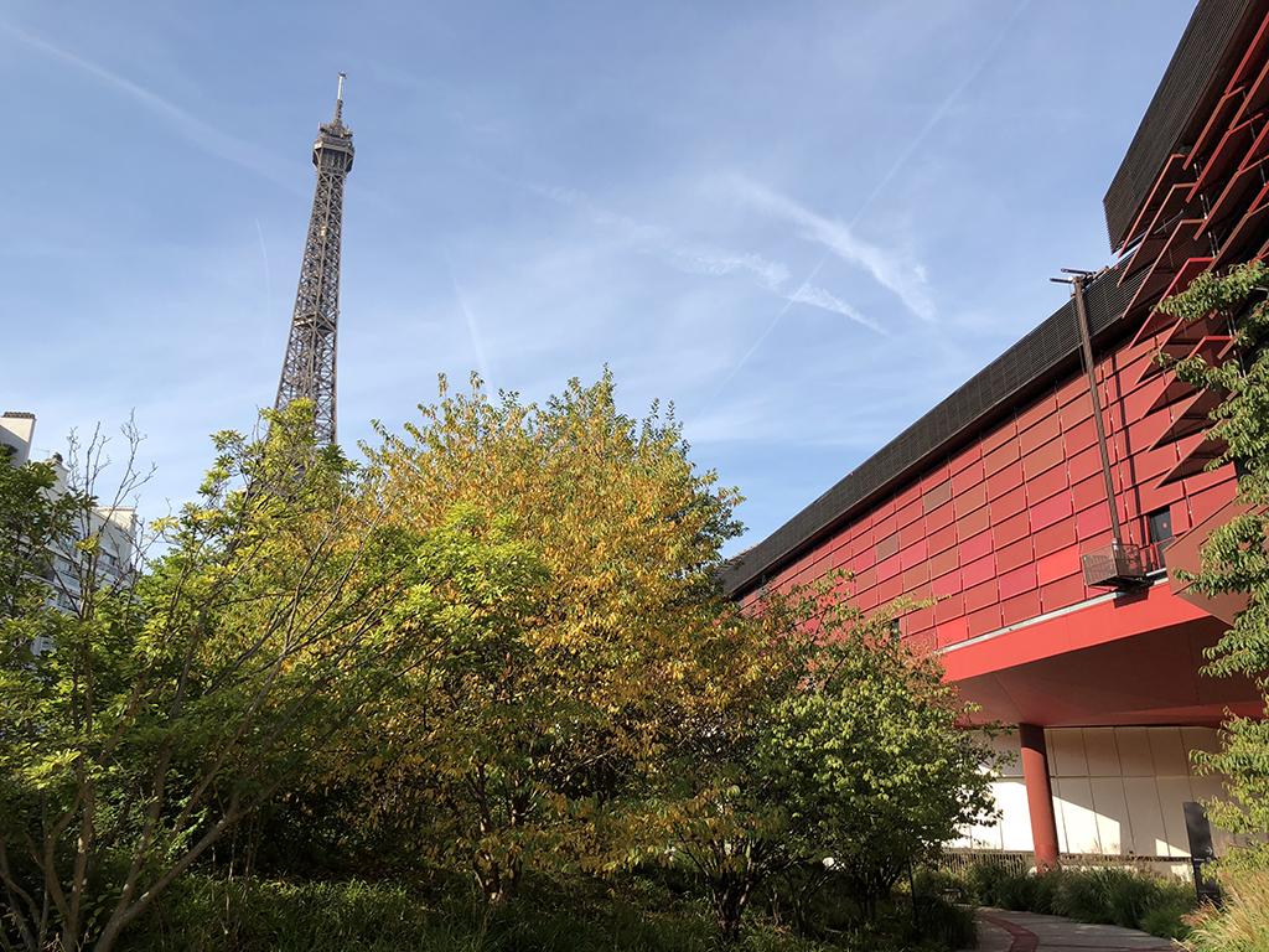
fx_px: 1063
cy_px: 476
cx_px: 634
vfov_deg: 48.2
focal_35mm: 29
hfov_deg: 61.7
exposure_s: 1/1499
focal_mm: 3.99
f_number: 1.8
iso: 20
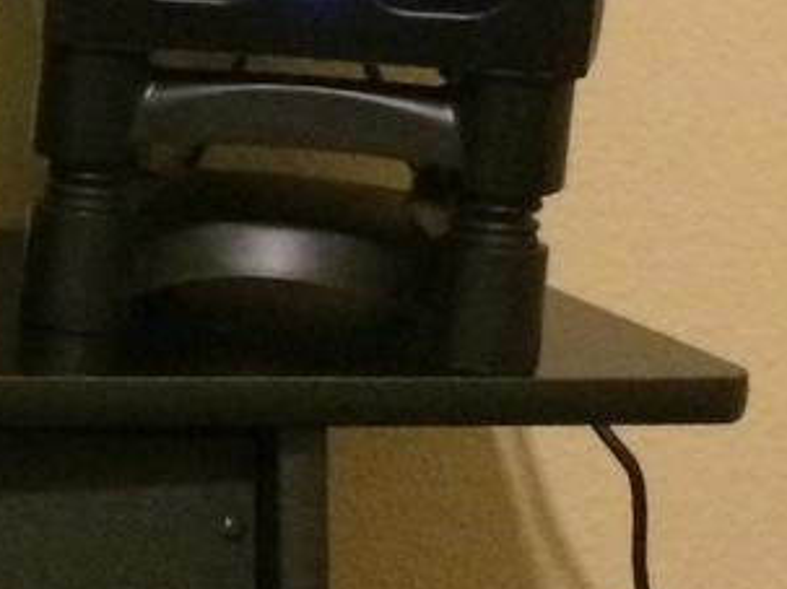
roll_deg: -1.7
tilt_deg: -12.1
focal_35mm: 153
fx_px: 3477
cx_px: -1182
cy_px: 267
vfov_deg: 9.7
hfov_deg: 10.7
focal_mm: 4.15
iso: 400
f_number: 2.2
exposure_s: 1/15
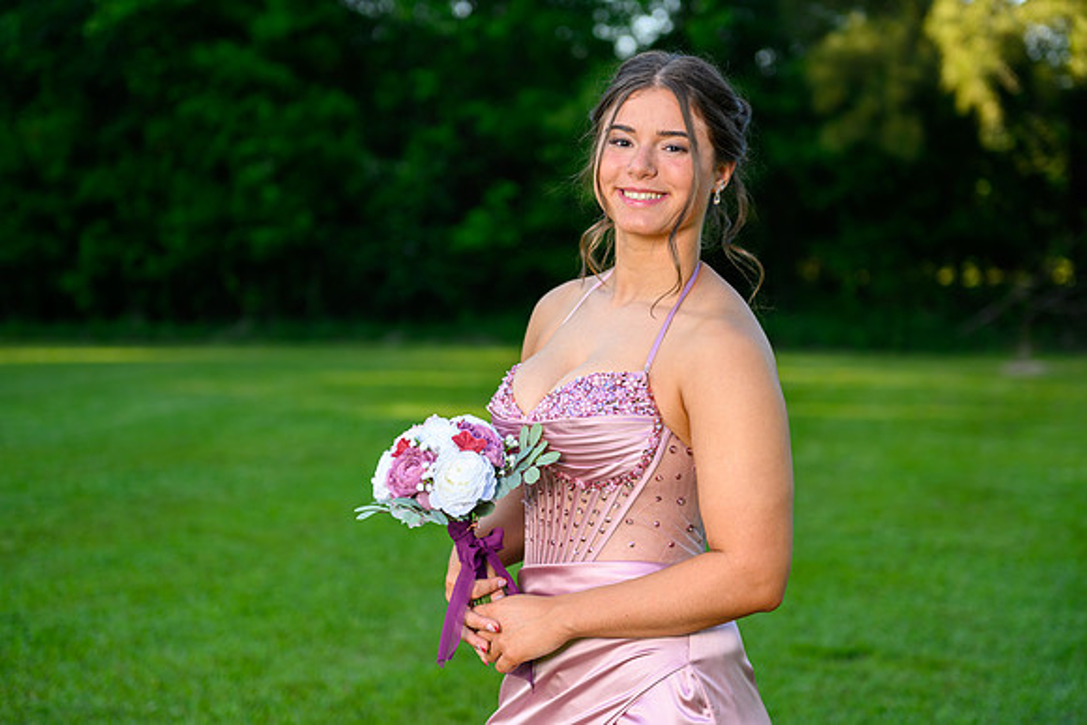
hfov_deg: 27.2
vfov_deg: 18.4
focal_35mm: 74
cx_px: 544
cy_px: 362
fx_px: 2243
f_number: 2.8
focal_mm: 70
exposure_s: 1/250
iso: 100
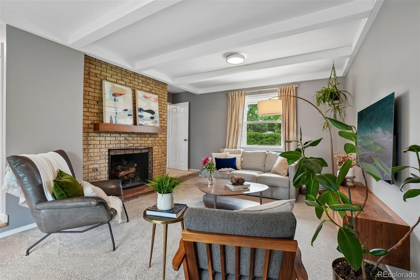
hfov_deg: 100.4
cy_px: 140
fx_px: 175
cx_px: 210
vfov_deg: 77.3
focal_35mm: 15
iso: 400
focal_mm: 10
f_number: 8
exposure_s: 1/10
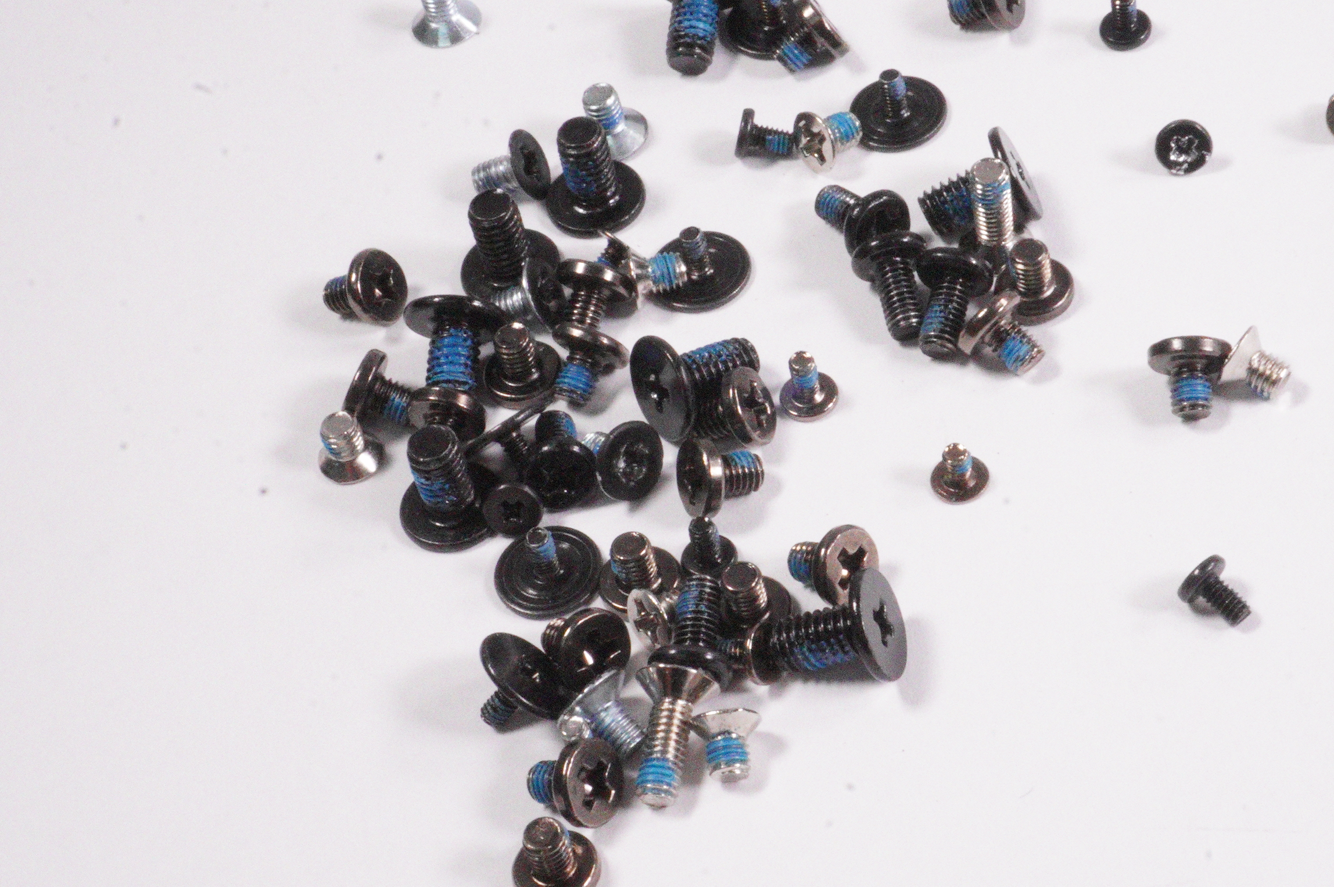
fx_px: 2838
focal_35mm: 77
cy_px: 431
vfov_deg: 17.8
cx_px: 805
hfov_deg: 26.4
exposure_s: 1/200
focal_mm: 39
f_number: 32
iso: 12800
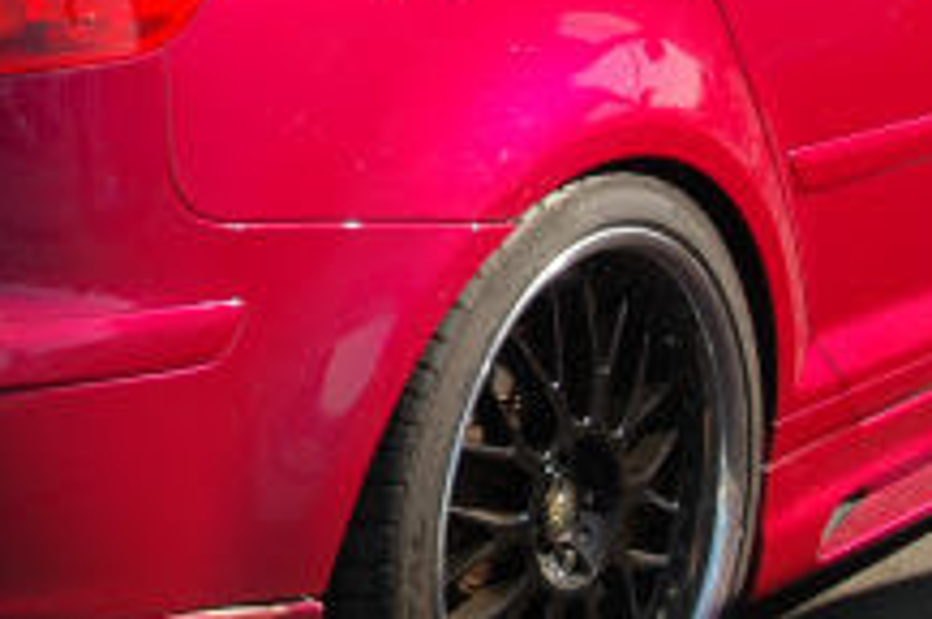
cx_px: 236
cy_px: 107
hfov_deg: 15.7
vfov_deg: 10.5
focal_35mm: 130
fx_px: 3361
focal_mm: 26
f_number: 4.5
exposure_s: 1/800
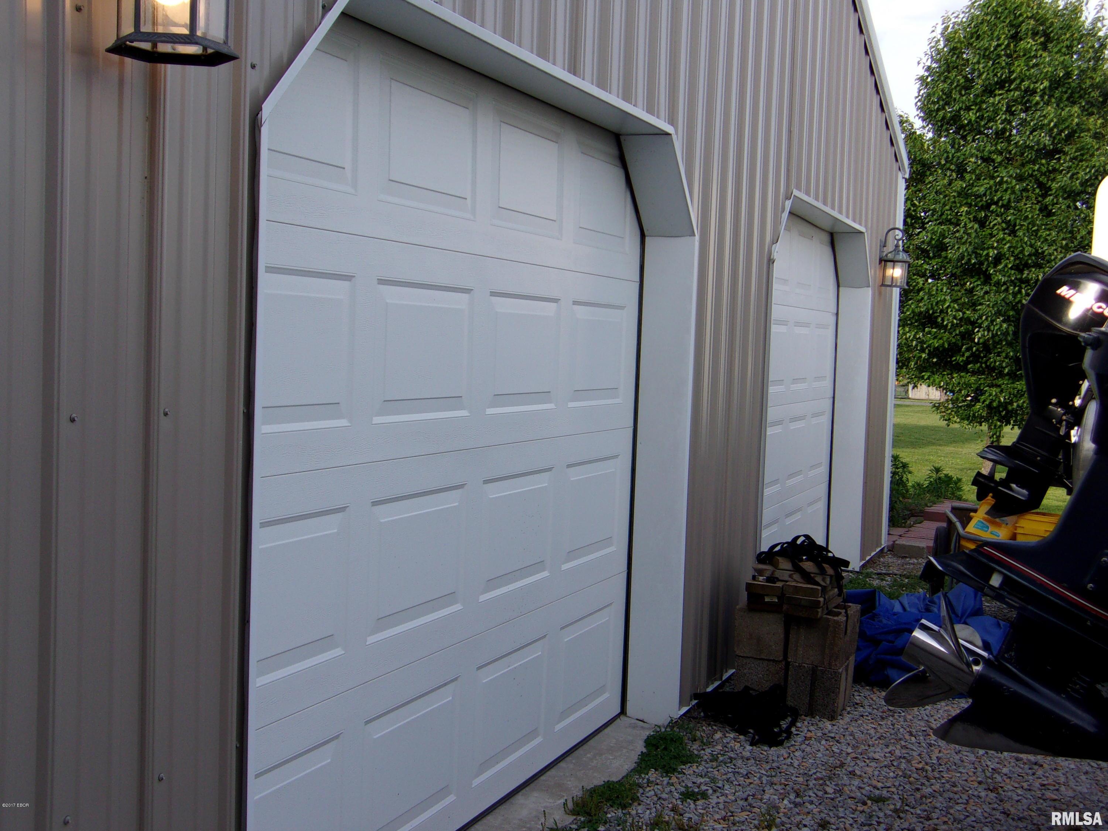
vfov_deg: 34.3
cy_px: 416
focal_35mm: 42
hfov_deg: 44.8
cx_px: 554
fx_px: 1344
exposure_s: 1/300
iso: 80
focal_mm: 7.6
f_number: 3.7
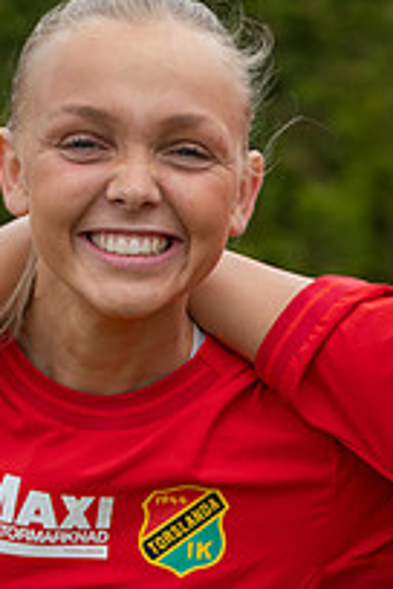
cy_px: 439
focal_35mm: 232
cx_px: 376
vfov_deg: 8.9
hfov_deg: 5.9
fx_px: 3799
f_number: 3.2
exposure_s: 1/1250
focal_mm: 70
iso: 450
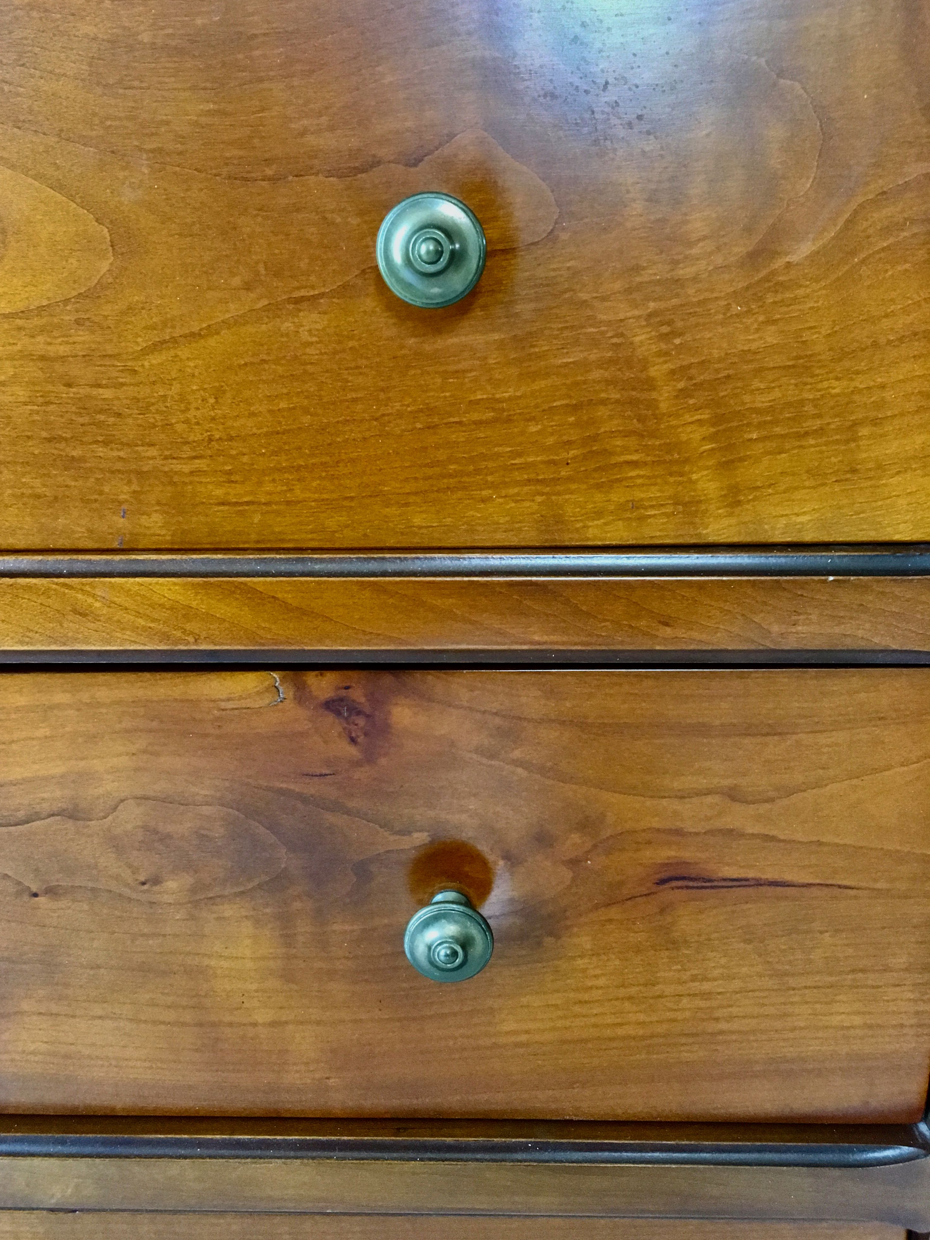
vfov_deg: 60.0
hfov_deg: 46.8
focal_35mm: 30
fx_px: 1075
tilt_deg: -18.9
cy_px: 613
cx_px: 449
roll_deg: +1.8
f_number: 2.2
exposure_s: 1/25
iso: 250
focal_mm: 4.15
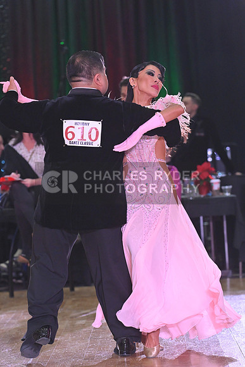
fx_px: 1632
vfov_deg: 12.8
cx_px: 122
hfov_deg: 8.6
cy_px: 184
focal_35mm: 160
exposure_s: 1/400
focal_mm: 160
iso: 3200
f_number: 5
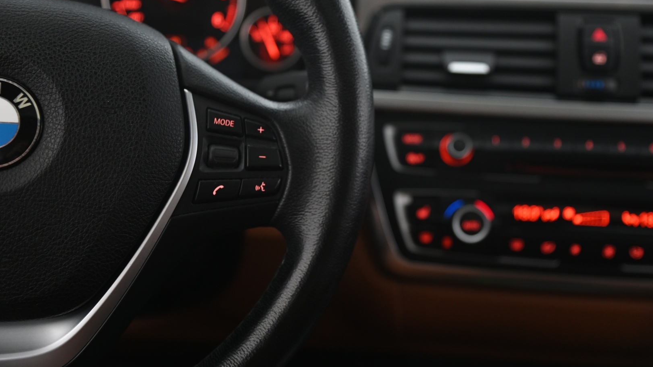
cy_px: 151
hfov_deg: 34.4
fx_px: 1056
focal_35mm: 61
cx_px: 327
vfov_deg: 19.7
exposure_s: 1/15
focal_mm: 58
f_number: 4
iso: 2000
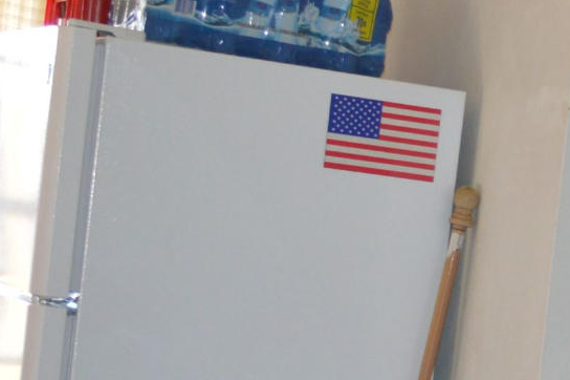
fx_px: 2358
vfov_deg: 9.1
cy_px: 478
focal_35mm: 149
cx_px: 1050
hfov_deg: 12.5
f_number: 3.5
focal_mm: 18
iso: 400
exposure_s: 1/30
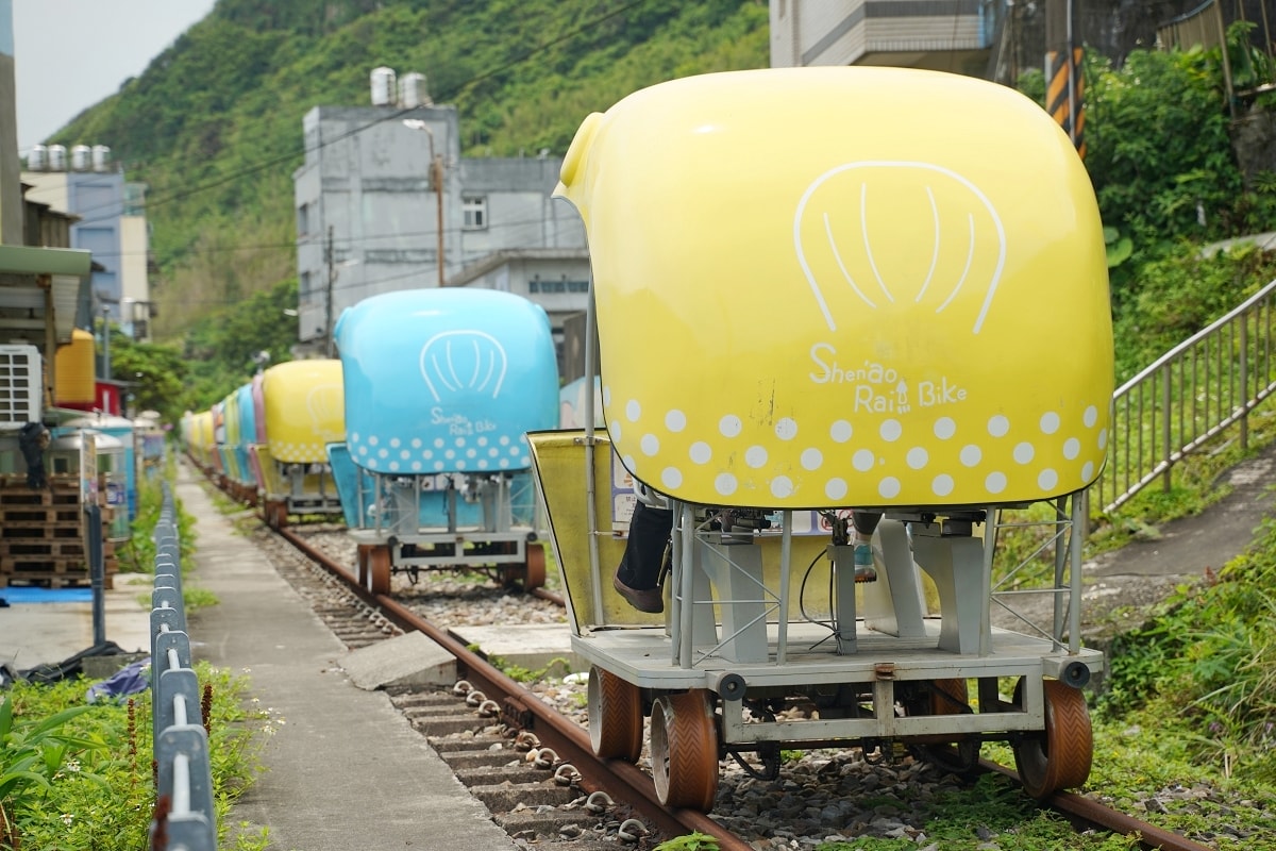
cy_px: 426
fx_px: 2658
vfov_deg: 18.2
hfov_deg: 27.0
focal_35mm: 75
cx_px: 638
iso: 100
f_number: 5
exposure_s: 1/250
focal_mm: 75
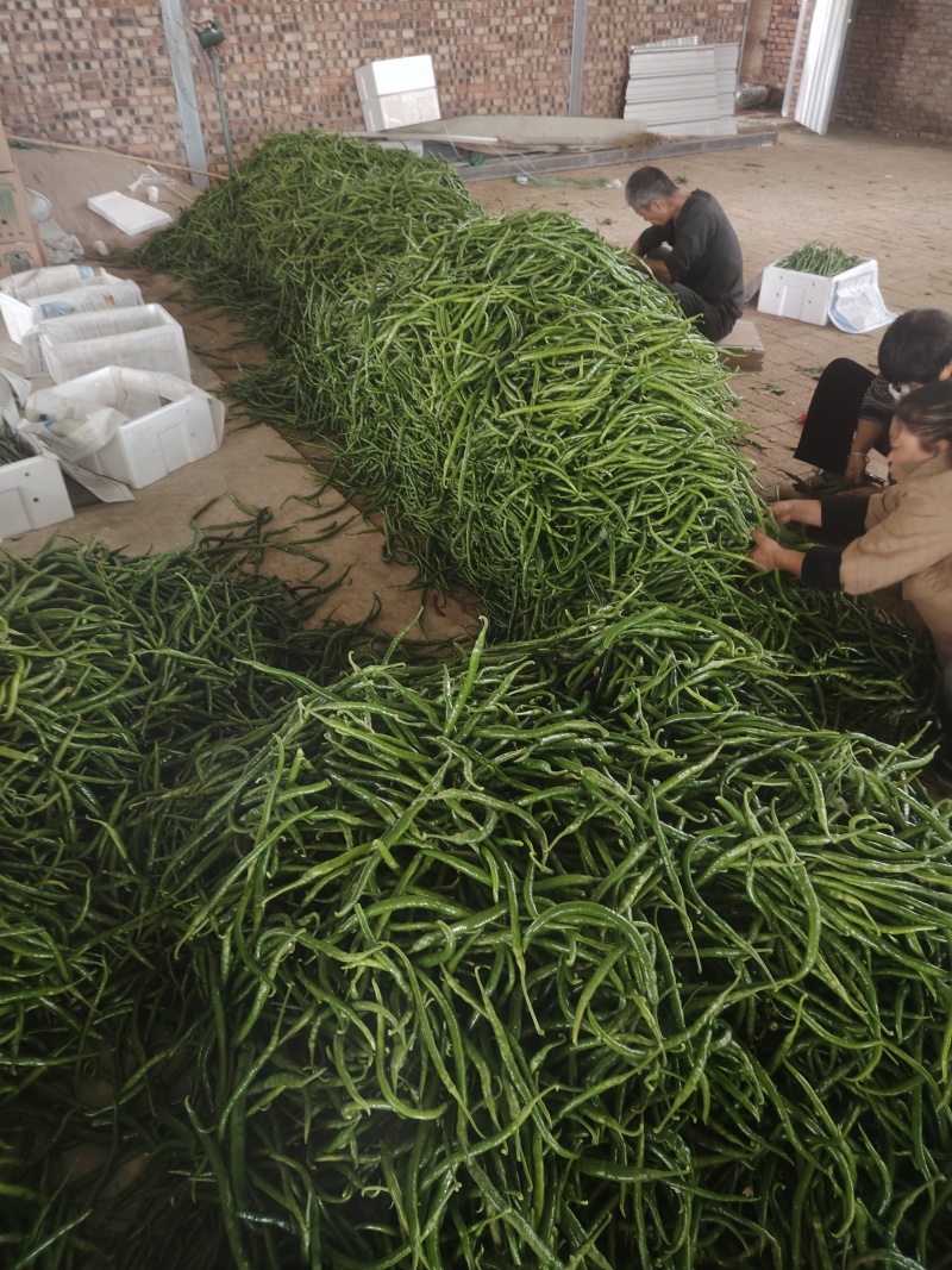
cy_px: 635
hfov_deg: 56.8
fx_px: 880
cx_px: 476
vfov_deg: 71.6
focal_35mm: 24
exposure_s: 1/25
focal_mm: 5.25
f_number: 1.75
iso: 2419
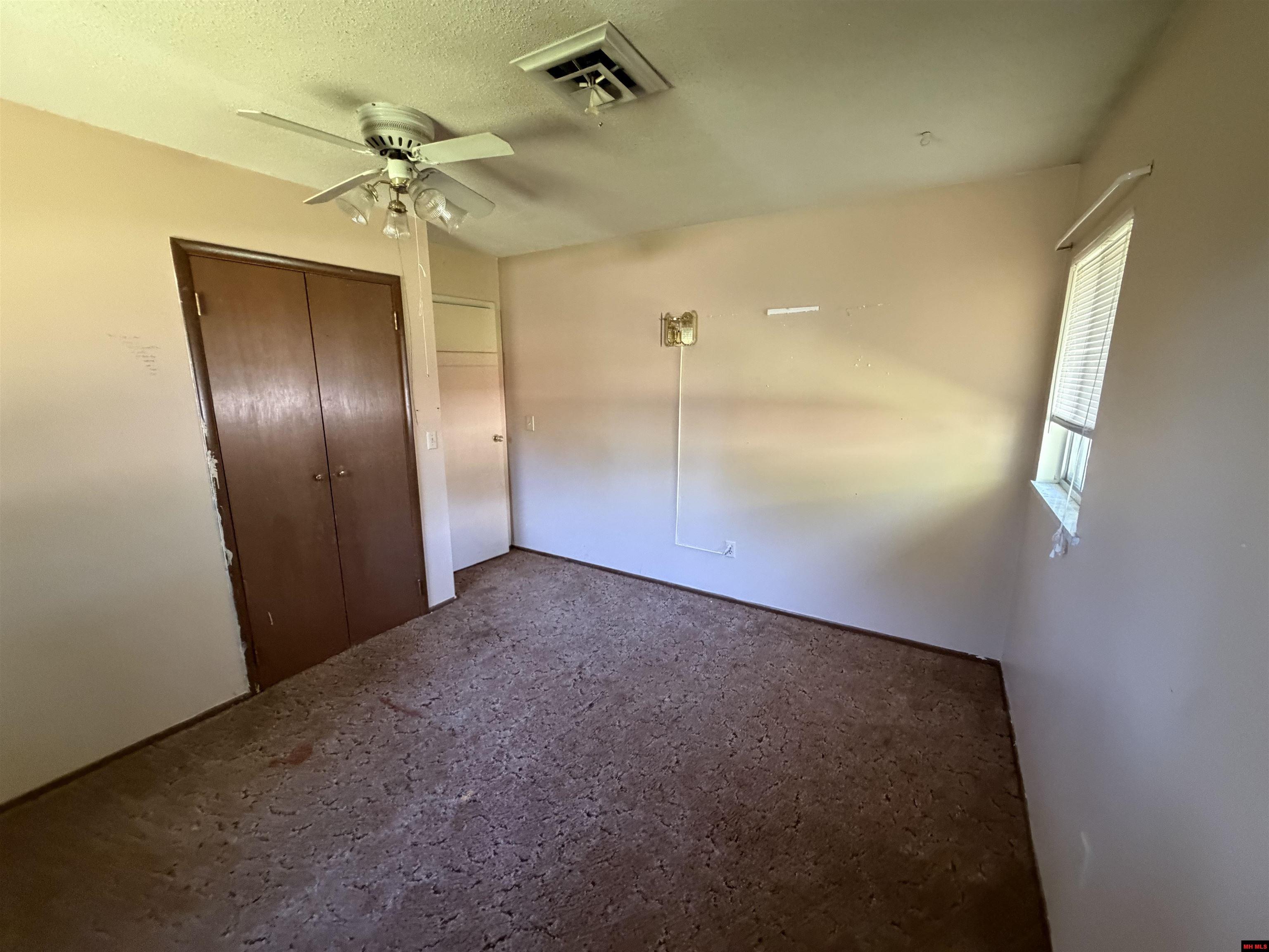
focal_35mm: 14
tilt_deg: -10.1
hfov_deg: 102.1
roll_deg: +0.2
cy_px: 476
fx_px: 513
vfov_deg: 85.7
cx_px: 634
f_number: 2.2
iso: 640
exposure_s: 1/60
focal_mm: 2.22
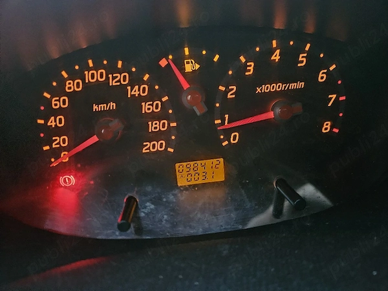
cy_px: 146
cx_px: 194
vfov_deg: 58.9
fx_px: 258
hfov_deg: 73.9
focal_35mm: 23
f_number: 1.8
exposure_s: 1/20
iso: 1250
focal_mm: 5.4
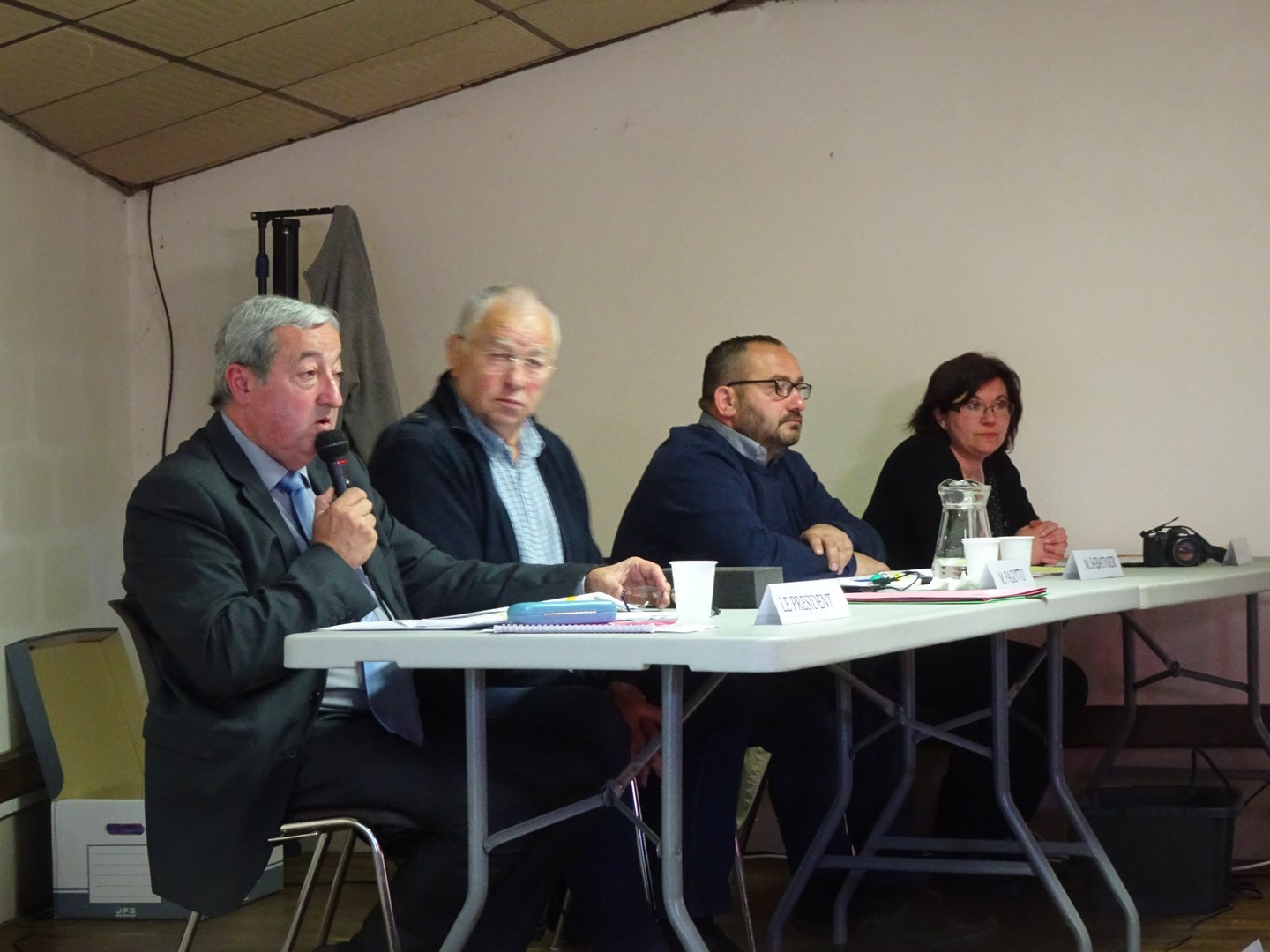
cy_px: 476
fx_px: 2935
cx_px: 635
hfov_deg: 24.4
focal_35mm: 80
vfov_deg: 18.4
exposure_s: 1/15
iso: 800
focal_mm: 13.69
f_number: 5
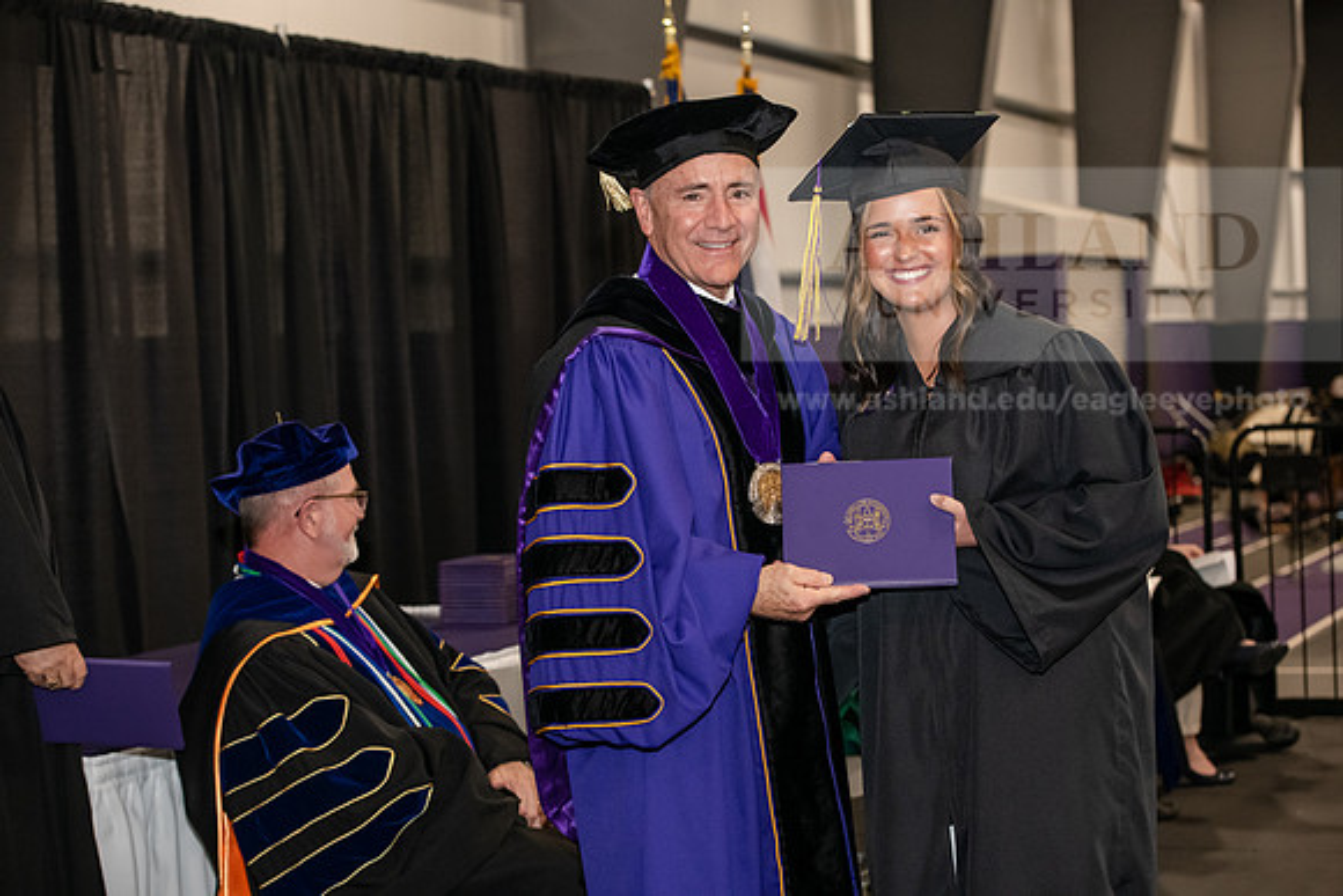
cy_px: 448
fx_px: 2612
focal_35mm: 70
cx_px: 672
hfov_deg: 28.8
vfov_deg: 19.5
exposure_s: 1/200
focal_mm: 70
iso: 2500
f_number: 5
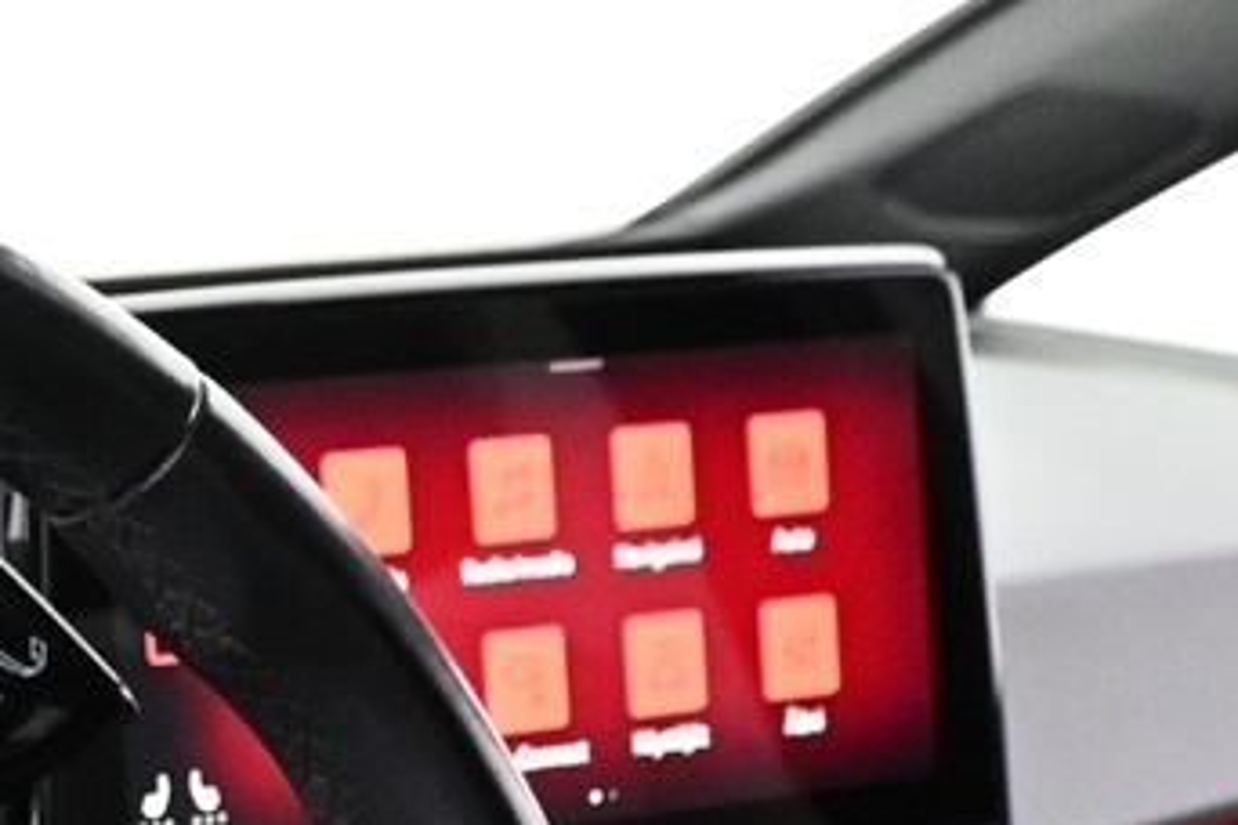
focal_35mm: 142
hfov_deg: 14.1
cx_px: -195
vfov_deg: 9.4
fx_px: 4883
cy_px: 1230
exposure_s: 1/60
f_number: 3.8
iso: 4000
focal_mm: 20
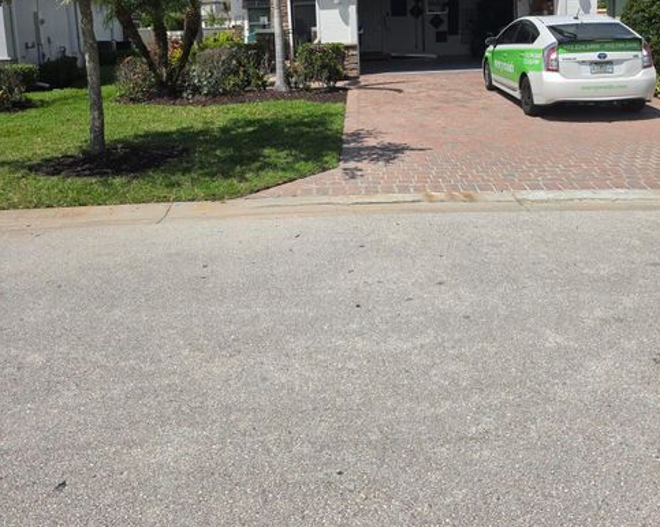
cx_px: 340
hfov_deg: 57.2
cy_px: 104
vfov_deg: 44.7
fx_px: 605
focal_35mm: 31
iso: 40
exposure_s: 1/7939
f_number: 1.4
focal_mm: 6.5
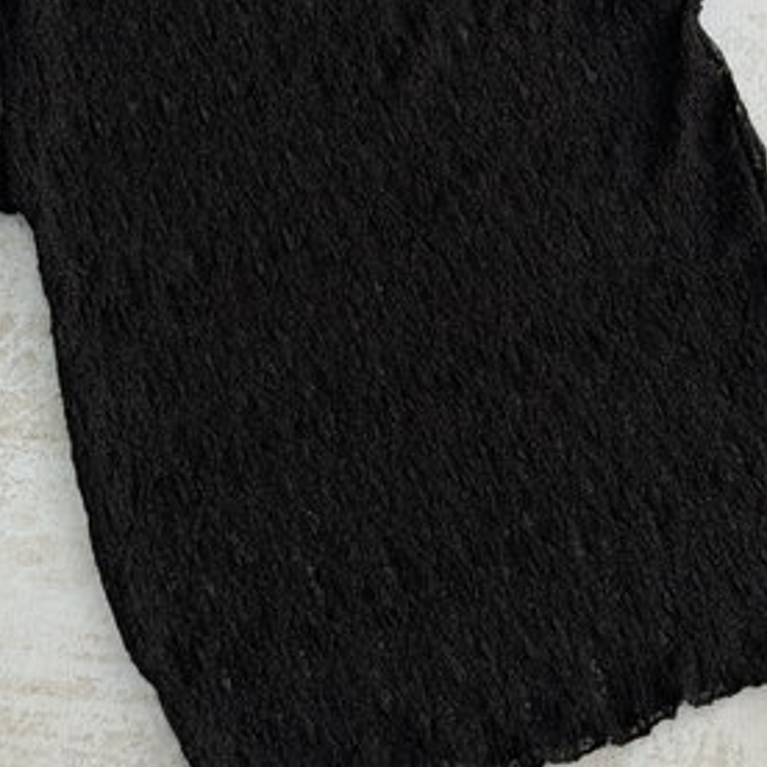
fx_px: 2056
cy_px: 263
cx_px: 370
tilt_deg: -68.9
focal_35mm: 82
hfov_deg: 21.1
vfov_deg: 21.1
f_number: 1.78
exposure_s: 1/152
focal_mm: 6.76
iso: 50
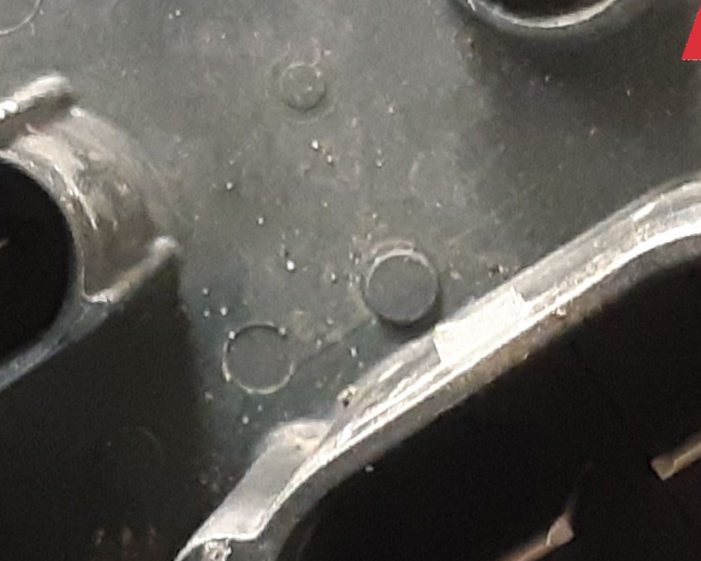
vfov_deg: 27.2
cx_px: 383
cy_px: 496
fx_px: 1121
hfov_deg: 34.7
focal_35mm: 54
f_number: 1.7
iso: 400
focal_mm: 3.93
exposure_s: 1/25
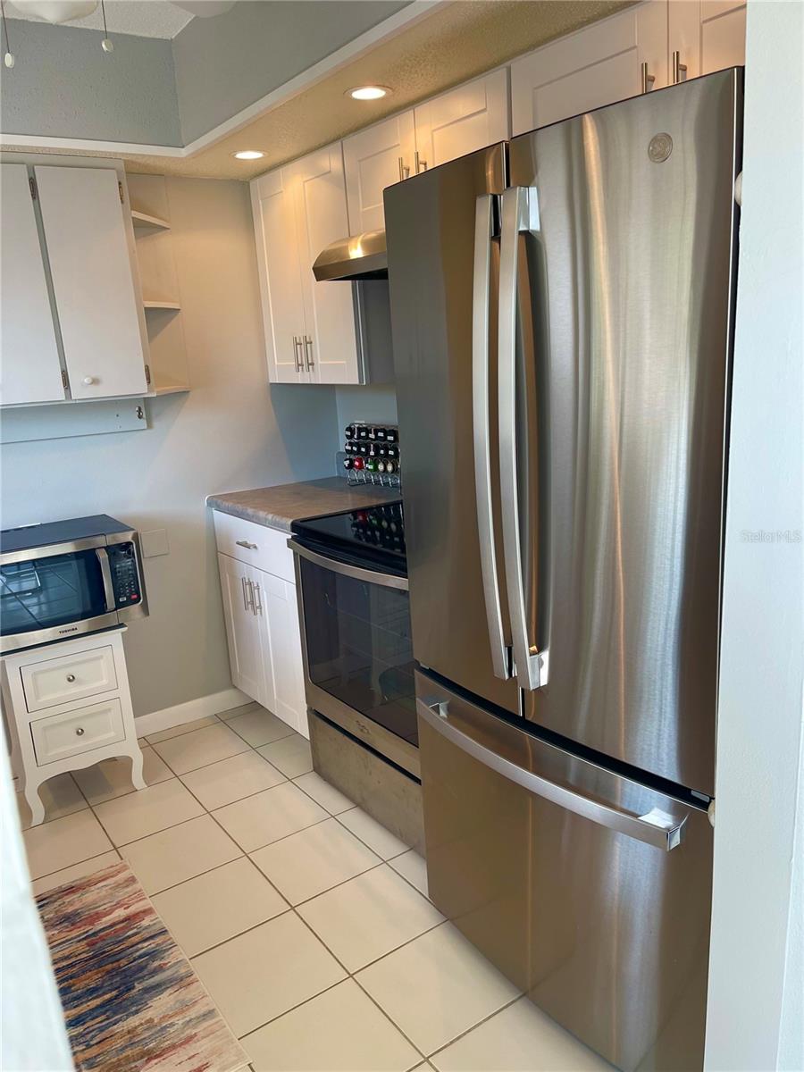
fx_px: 774
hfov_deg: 54.9
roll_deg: +4.3
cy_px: 536
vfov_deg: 69.4
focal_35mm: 25
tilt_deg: -14.0
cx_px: 402
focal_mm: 5.1
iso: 64
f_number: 1.6
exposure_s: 1/120
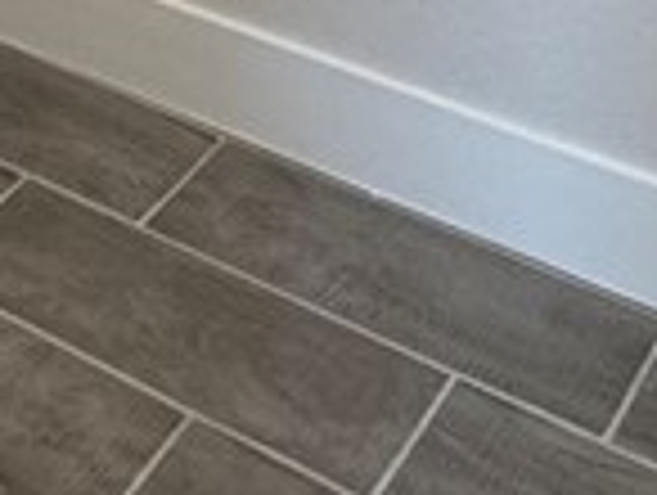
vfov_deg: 11.4
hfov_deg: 19.9
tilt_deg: -8.0
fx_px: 1863
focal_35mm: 98
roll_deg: +0.3
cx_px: 166
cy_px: -828
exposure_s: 1/120
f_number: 2.2
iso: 200
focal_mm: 2.22
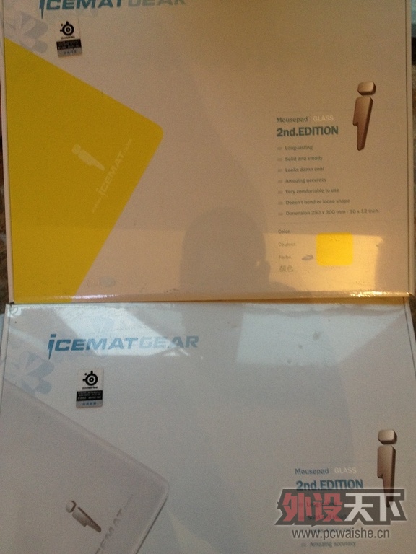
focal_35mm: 35
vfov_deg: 52.6
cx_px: 208
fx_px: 561
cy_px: 277
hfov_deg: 40.7
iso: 125
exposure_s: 1/20
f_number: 2.4
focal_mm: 4.28
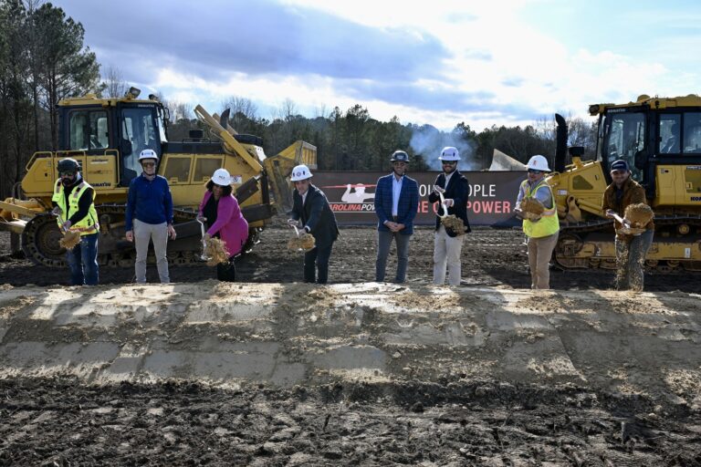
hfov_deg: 55.8
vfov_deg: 38.9
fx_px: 662
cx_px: 350
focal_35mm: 34
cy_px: 234
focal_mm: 34
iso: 100
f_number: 8
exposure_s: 1/200
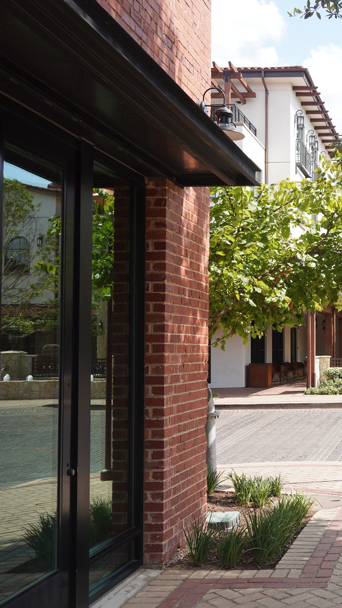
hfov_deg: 23.0
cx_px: 448
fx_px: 742
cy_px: 306
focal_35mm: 46
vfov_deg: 44.6
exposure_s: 1/100
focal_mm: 29
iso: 100
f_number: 9
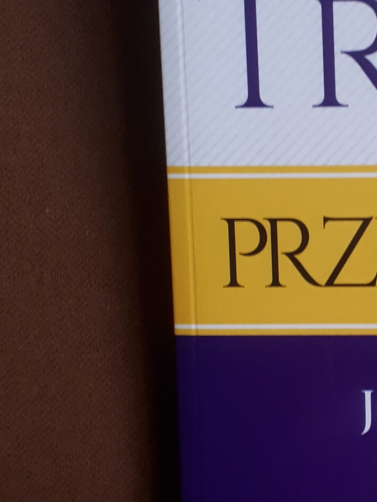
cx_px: 442
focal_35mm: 73
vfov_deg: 26.7
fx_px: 1060
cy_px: 268
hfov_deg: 19.1
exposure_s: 1/30
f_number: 1.9
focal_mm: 3.6
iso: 125
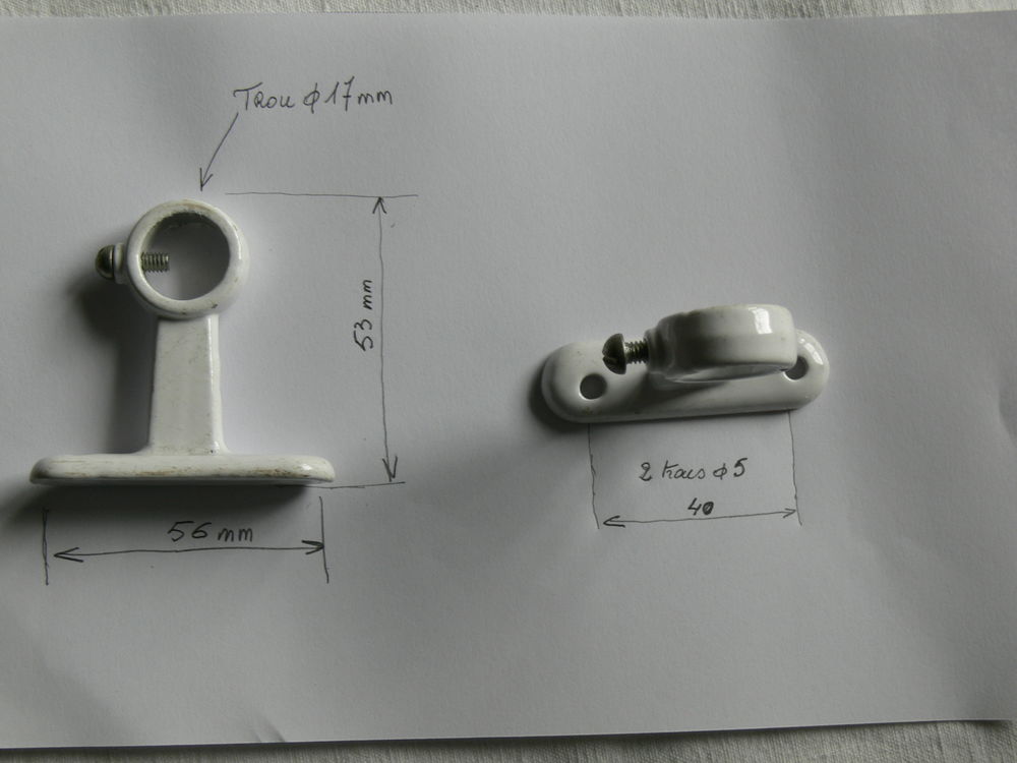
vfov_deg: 29.1
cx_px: 508
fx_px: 1469
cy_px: 382
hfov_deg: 38.2
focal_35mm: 50
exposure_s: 1/50
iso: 80
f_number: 3.6
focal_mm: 9.9
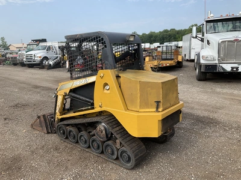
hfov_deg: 61.7
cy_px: 90
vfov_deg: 48.2
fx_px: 202
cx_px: 120
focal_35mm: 29
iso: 25
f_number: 1.8
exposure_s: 1/1055
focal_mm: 3
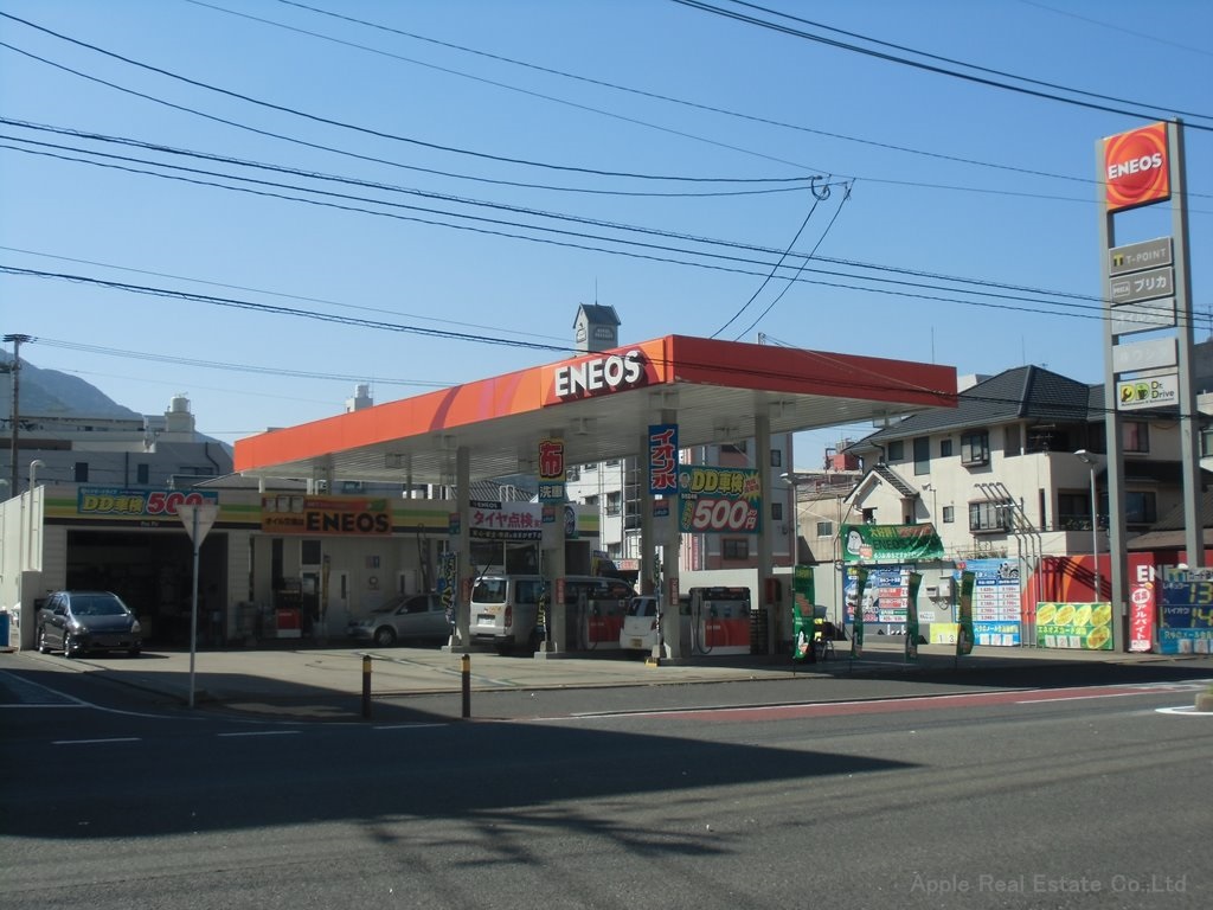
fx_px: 1647
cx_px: 606
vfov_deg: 30.9
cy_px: 455
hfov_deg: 40.4
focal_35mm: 47
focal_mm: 8.29
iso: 64
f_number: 4.2
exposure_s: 1/500
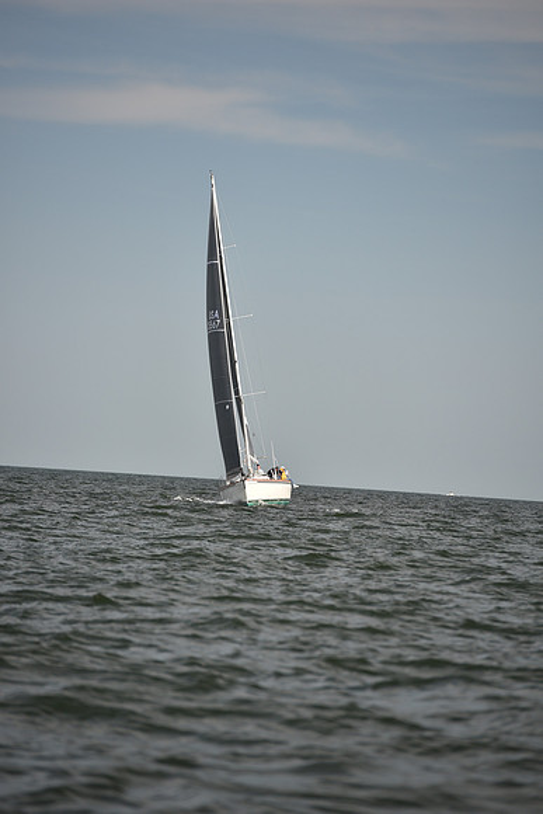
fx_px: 4522
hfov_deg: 6.9
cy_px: 407
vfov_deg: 10.3
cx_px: 272
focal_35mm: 200
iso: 250
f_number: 4
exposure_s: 1/1250
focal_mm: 200
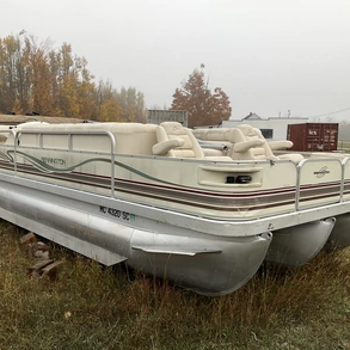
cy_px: 176
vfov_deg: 47.2
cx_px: 156
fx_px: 400
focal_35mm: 35
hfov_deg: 47.1
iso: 20
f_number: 1.8
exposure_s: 1/177
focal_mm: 3
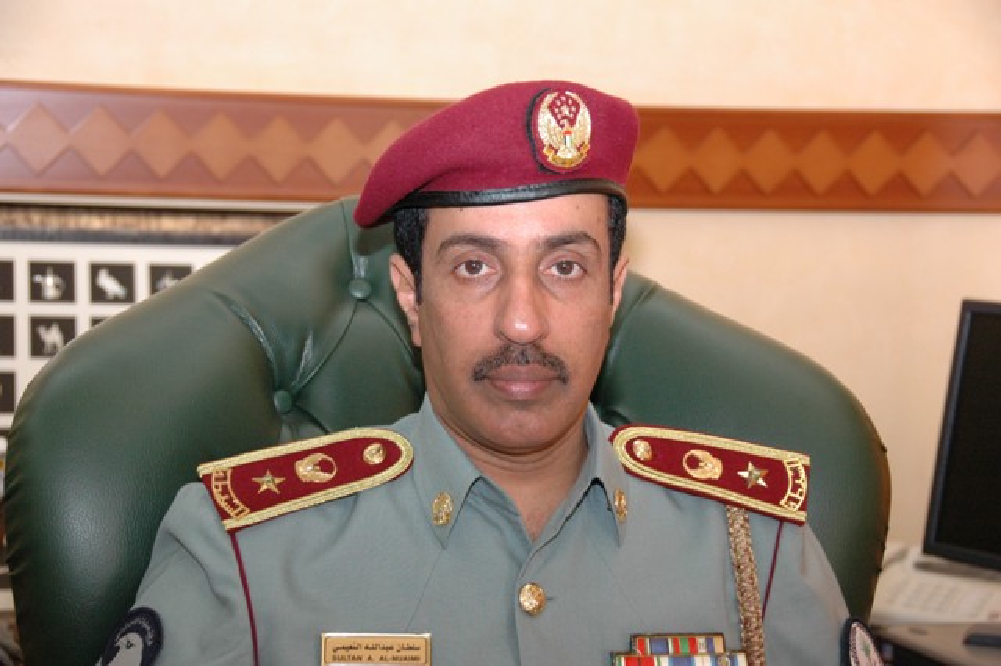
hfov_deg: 22.6
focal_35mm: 90
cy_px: 333
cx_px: 500
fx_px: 2501
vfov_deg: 15.2
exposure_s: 1/60
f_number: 5.6
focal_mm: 60
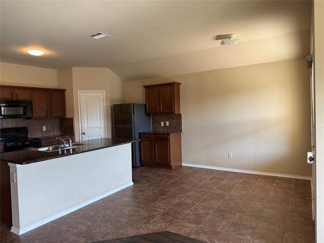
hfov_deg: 71.6
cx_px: 162
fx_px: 225
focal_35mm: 24
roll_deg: +2.9
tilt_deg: -0.4
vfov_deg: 56.8
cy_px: 122
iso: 160
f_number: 1.78
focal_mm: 6.76
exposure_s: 1/121
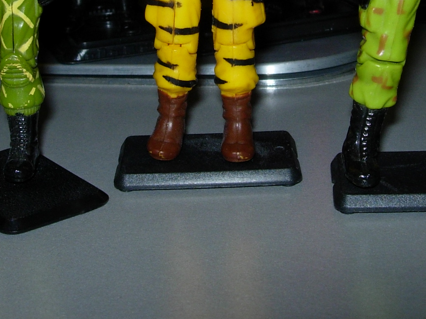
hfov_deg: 23.6
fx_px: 1021
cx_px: 224
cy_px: -10
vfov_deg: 17.3
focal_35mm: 83
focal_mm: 7.8
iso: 79
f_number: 4.8
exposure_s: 1/64
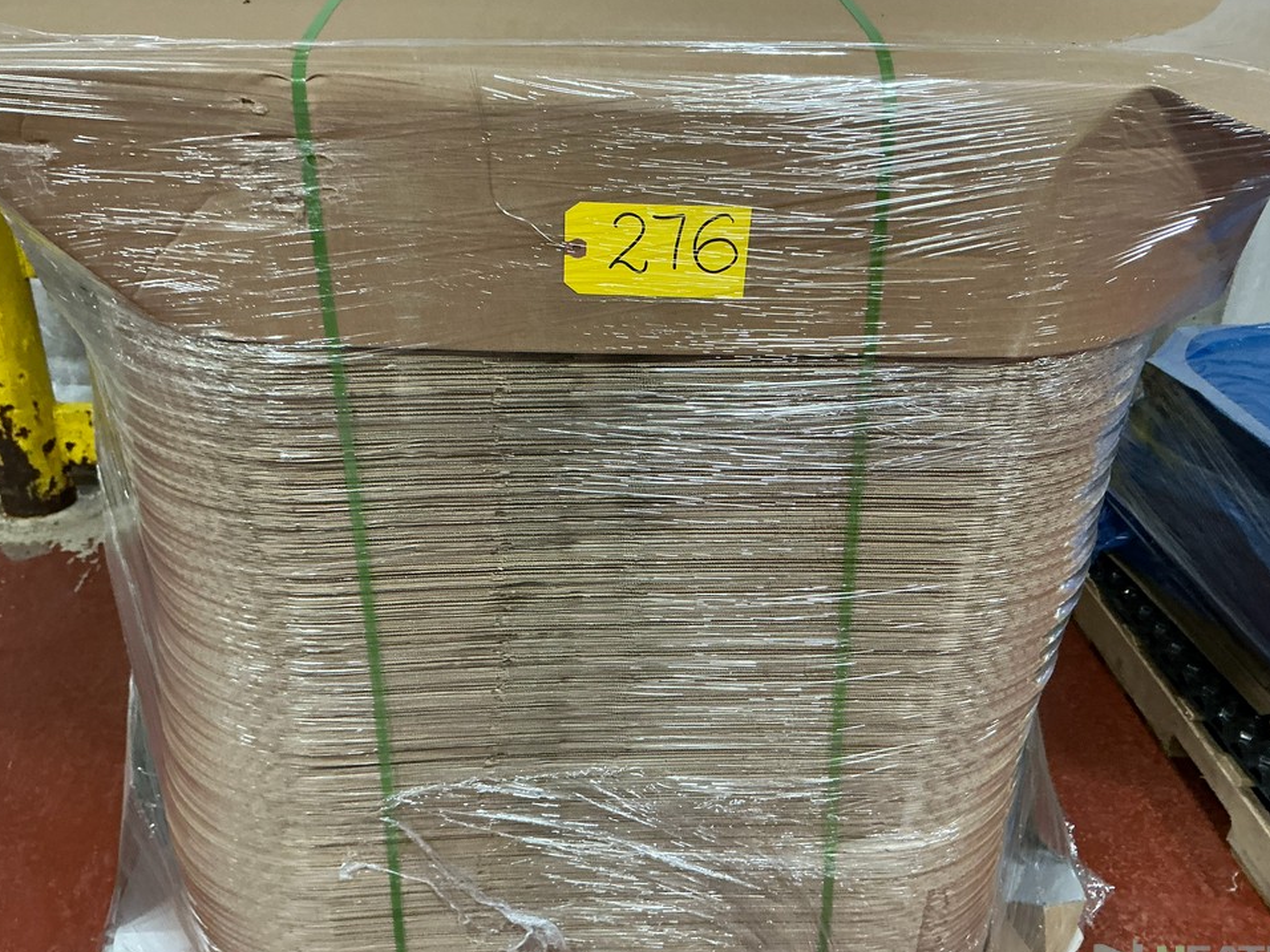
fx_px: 1101
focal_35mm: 30
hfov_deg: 60.0
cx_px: 620
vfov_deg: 46.8
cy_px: 503
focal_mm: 3
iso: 200
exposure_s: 1/60
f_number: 1.8
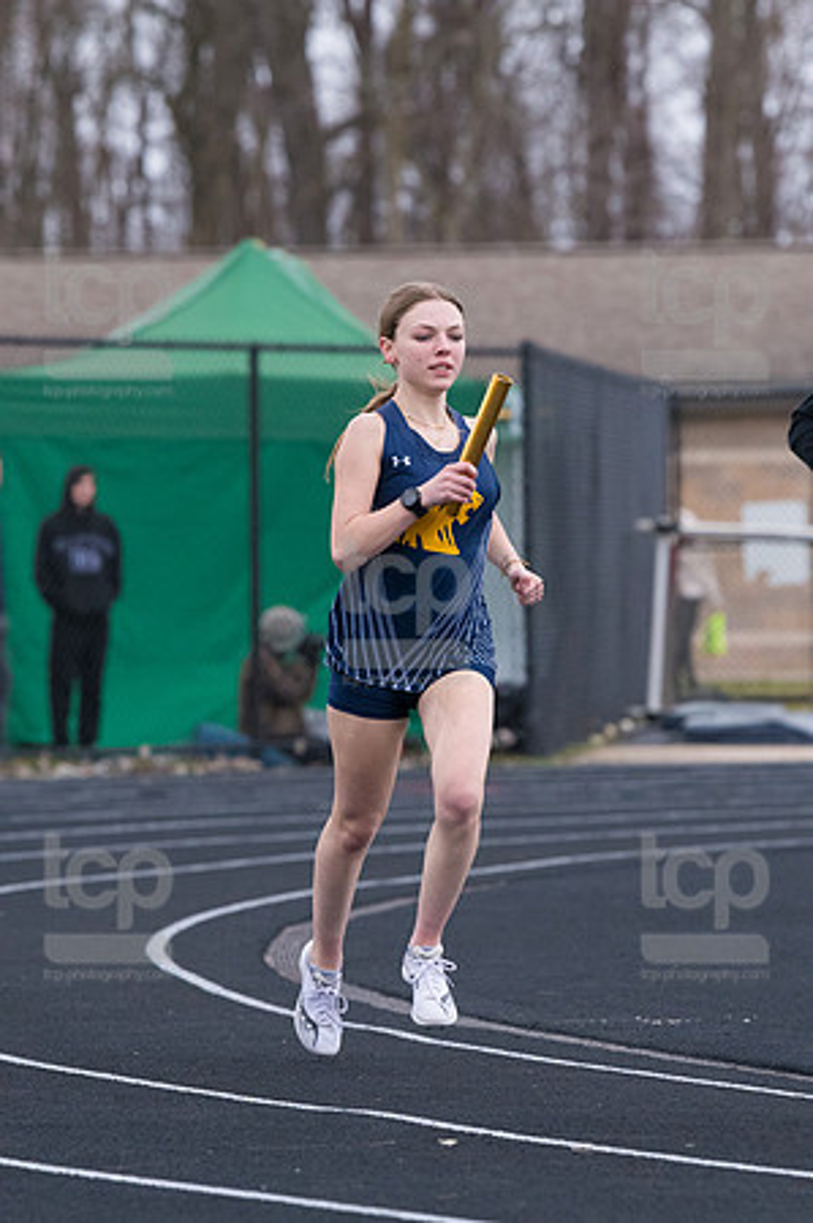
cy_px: 612
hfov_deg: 4.8
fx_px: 9676
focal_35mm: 285
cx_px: 406
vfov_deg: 7.2
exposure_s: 1/1600
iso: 2000
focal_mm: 190
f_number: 5
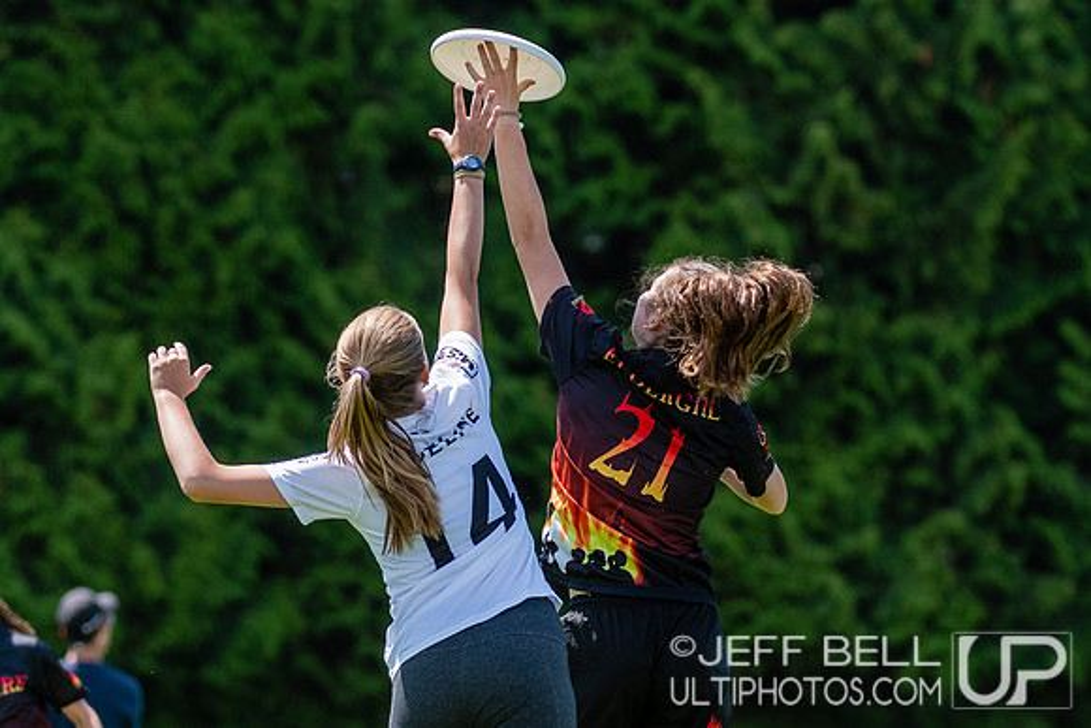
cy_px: 449
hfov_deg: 3.7
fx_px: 16826
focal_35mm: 555
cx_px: 674
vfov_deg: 2.5
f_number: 4
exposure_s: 1/1600
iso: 560
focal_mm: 200
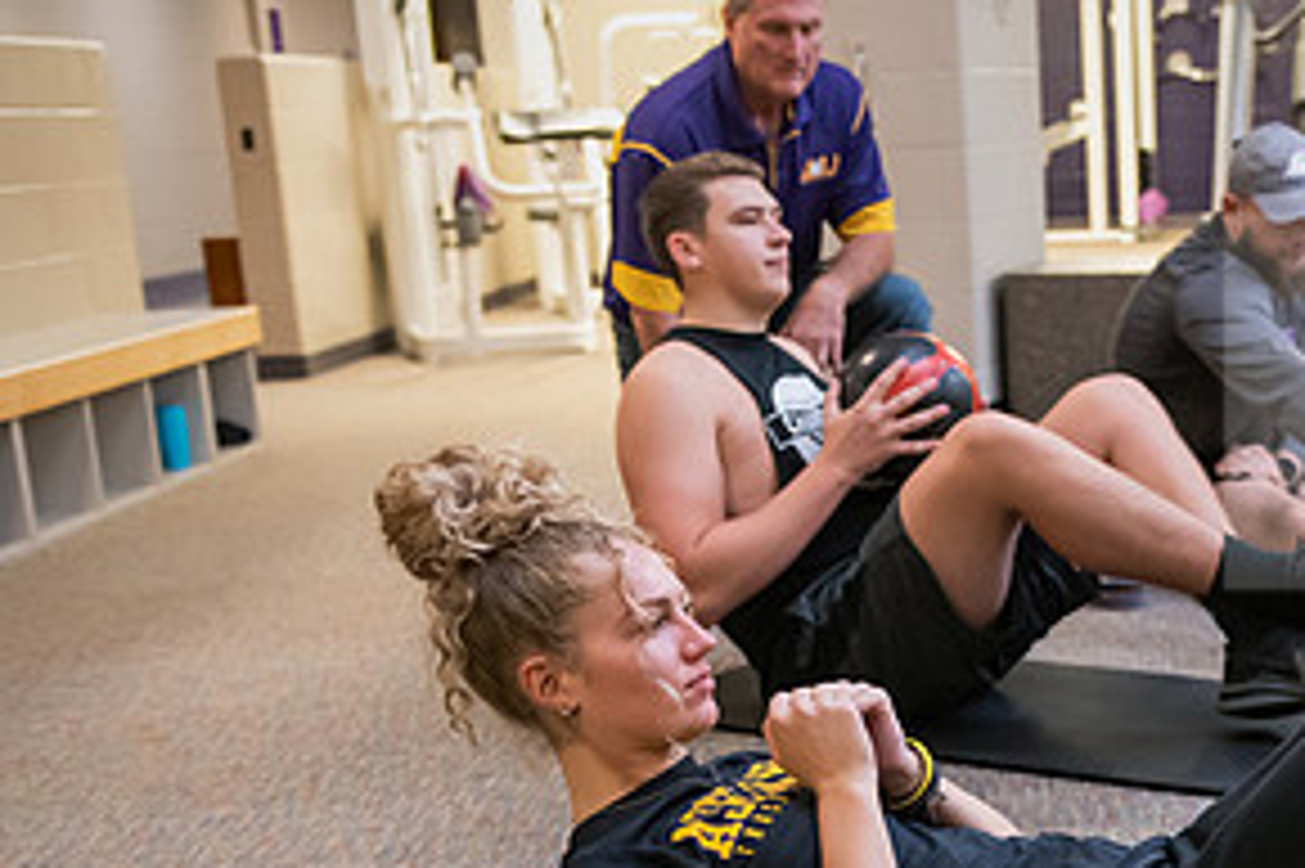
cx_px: 1089
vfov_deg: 20.8
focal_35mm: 64
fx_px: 2319
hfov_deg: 30.5
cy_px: 758
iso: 2000
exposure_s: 1/200
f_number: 3.2
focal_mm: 32
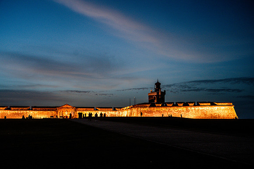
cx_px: 127
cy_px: 84
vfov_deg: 31.9
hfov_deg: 46.4
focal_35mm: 42
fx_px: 296
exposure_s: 1/8
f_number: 4
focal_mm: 42
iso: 1000
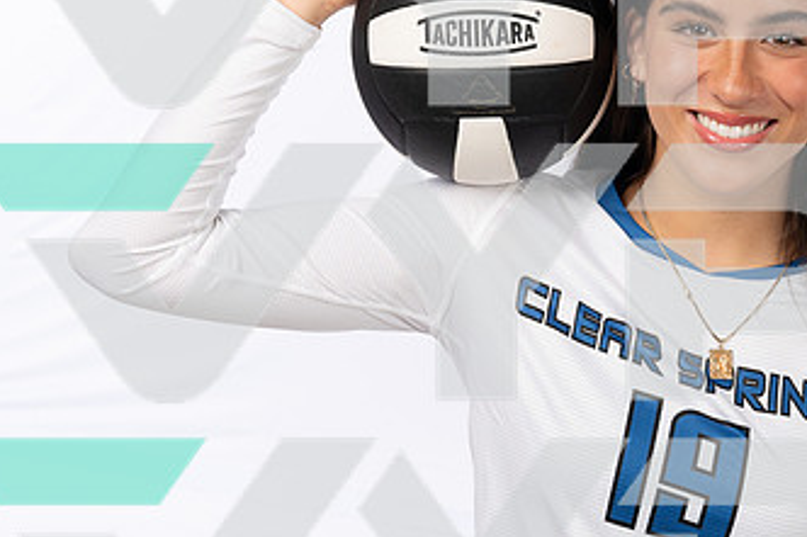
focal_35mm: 84
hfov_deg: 24.0
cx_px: 579
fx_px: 1882
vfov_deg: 16.2
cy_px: 273
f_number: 7.1
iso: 200
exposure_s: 1/250
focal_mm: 48
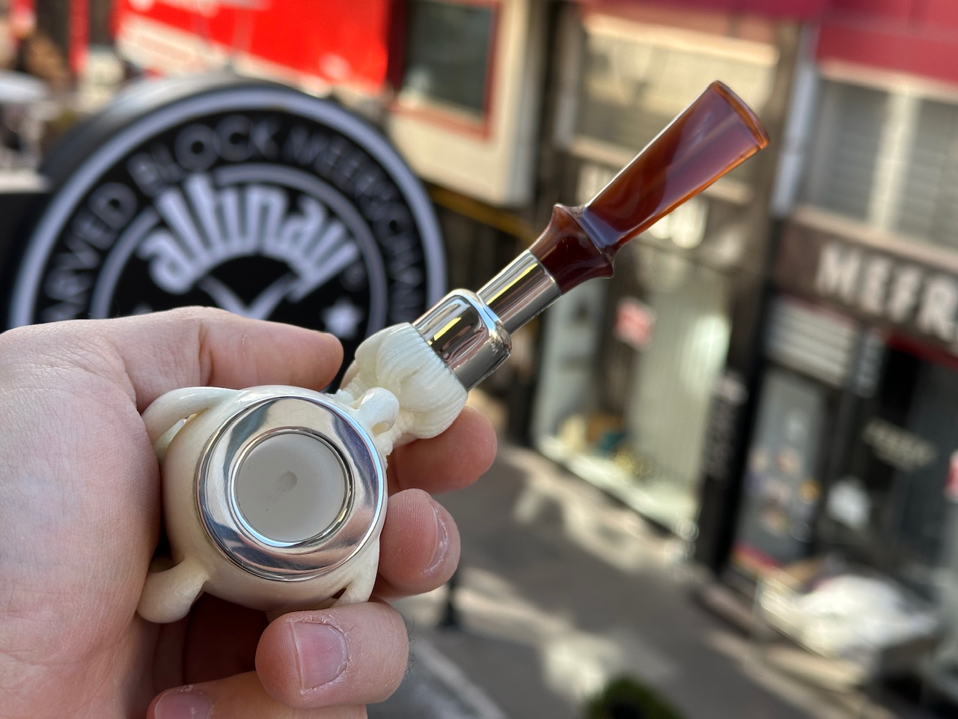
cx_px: 479
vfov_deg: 30.3
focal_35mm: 48
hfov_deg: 39.7
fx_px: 1328
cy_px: 360
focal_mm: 6.86
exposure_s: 1/439
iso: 64
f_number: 1.78
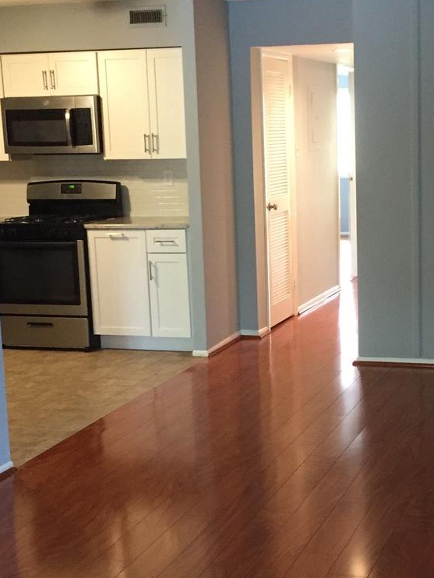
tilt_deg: -9.2
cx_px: 323
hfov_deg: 24.2
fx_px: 1002
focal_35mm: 60
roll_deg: +2.1
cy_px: 307
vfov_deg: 32.2
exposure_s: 1/30
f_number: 2.2
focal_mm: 4.15
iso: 250
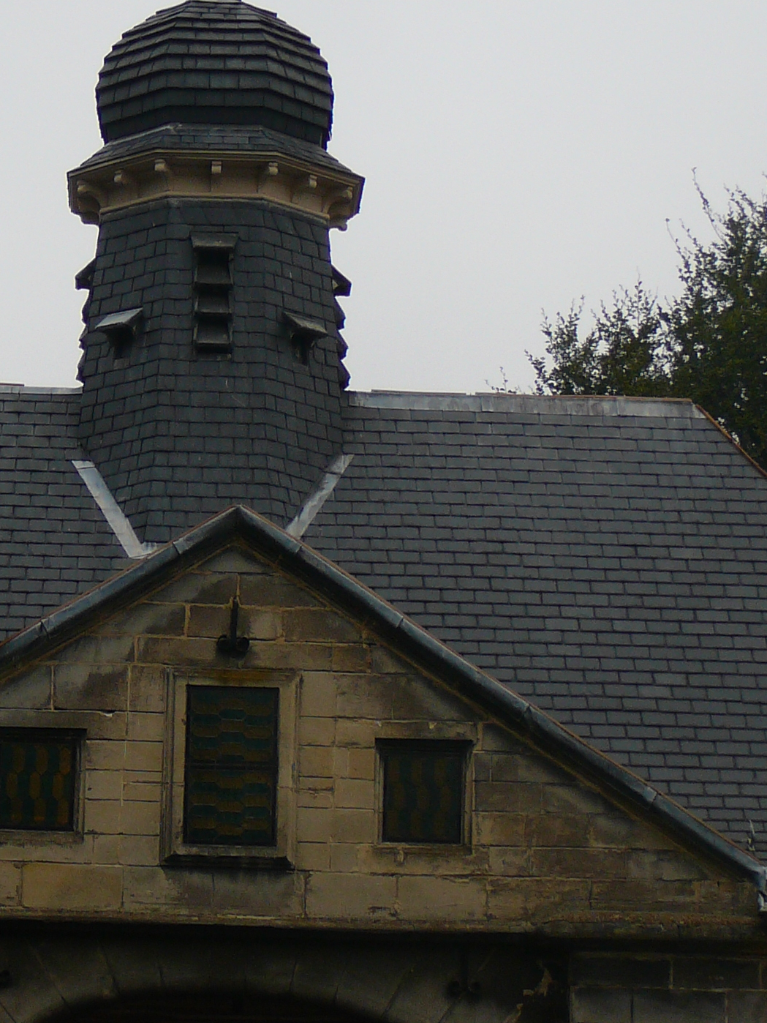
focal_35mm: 141
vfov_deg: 14.0
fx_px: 4164
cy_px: 463
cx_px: 140
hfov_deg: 10.5
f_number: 3.7
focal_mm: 11.5
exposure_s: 1/200
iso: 80
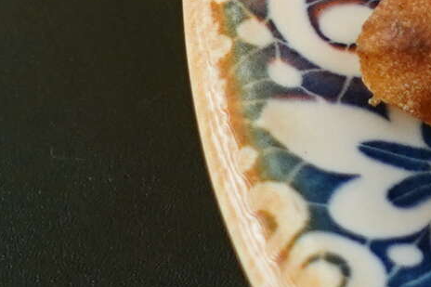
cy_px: -407
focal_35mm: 349
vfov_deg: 3.9
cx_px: 1286
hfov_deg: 5.5
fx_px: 4177
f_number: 4
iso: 640
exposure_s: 1/125
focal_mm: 36
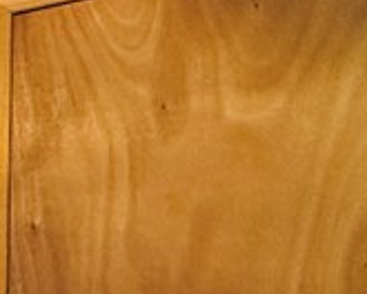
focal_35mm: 85
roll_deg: -2.1
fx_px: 923
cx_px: -596
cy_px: 287
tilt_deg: +0.2
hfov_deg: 13.4
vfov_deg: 17.7
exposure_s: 1/60
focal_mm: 2.22
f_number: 2.2
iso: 160
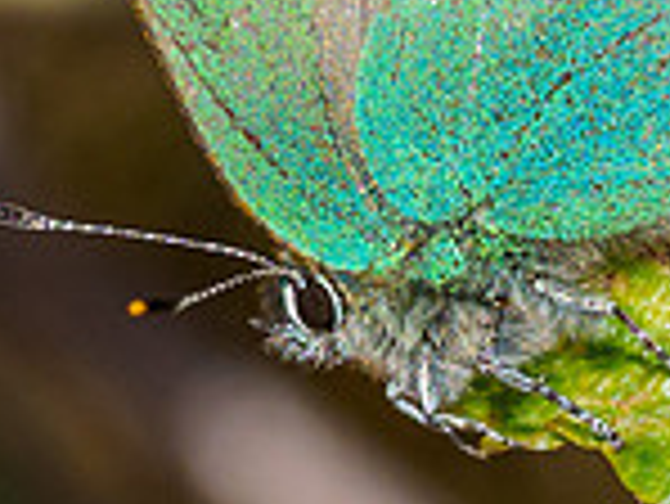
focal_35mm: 4421
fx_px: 85638
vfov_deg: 0.3
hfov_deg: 0.4
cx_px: 262
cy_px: 373
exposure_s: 1/800
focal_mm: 300
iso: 200
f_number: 5
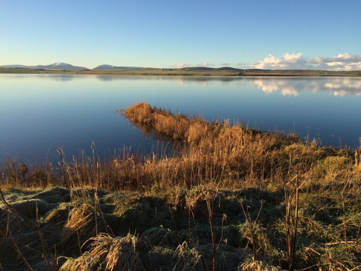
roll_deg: -1.8
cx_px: 180
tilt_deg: -11.7
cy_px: 136
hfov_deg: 61.7
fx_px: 302
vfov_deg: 48.2
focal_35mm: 29
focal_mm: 4.15
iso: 32
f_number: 2.2
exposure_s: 1/1053
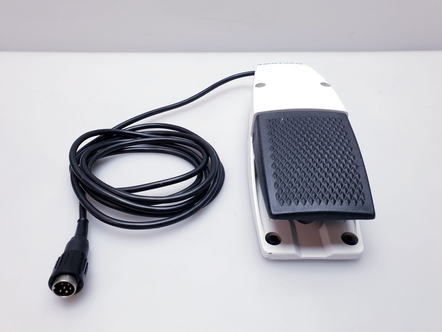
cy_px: 166
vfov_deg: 53.1
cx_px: 221
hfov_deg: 67.3
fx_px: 332
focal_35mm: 26
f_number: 2.4
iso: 50
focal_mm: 4.3
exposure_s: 1/50
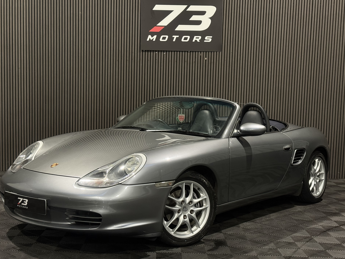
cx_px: 170
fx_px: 508
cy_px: 134
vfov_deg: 28.6
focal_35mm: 51
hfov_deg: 37.5
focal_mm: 6.76
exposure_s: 1/33
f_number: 1.78
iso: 200
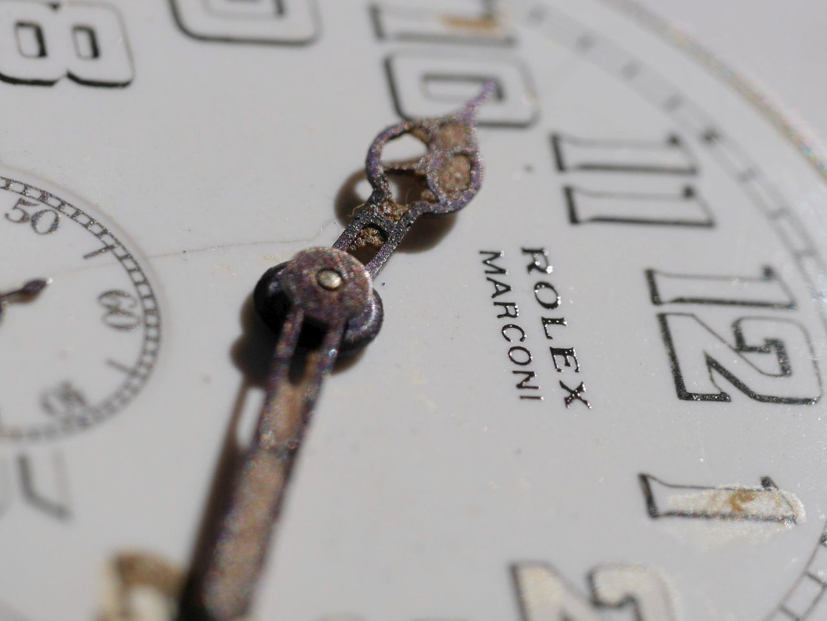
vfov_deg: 16.4
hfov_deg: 21.8
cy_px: 310
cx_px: 414
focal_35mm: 90
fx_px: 2151
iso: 200
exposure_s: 1/800
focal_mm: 45
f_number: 6.3
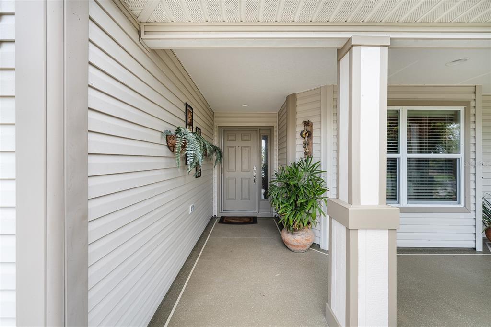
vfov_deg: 81.2
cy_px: 164
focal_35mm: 14
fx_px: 191
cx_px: 246
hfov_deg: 104.3
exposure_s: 1/80
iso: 200
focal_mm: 14
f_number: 8
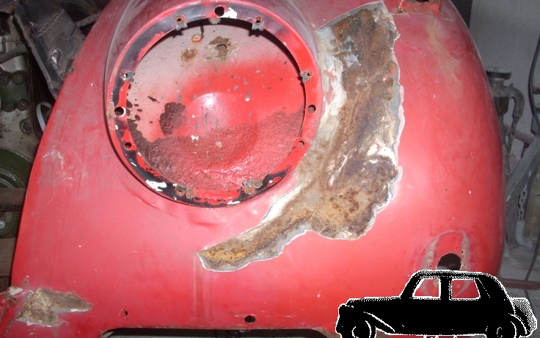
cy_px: 154
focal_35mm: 40
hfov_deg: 49.3
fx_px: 589
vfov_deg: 32.0
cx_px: 269
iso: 100
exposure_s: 1/60
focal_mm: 6.2
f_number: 2.8
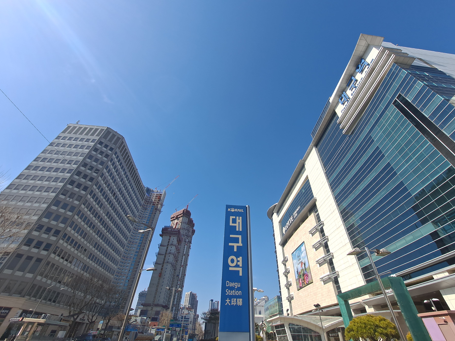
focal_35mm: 14
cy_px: 160
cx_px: 238
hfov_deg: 102.0
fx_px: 184
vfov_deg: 85.6
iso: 40
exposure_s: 1/1639
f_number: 2.2
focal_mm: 1.74
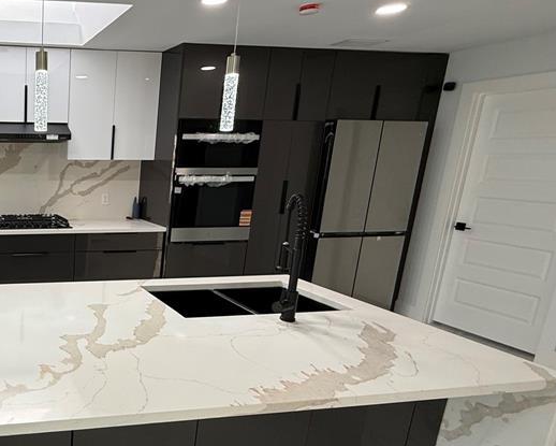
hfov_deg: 52.6
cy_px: 258
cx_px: 16
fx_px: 445
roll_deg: -0.4
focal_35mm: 27
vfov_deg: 53.0
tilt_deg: -13.0
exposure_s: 1/99
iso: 64
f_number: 2.2
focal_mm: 2.22
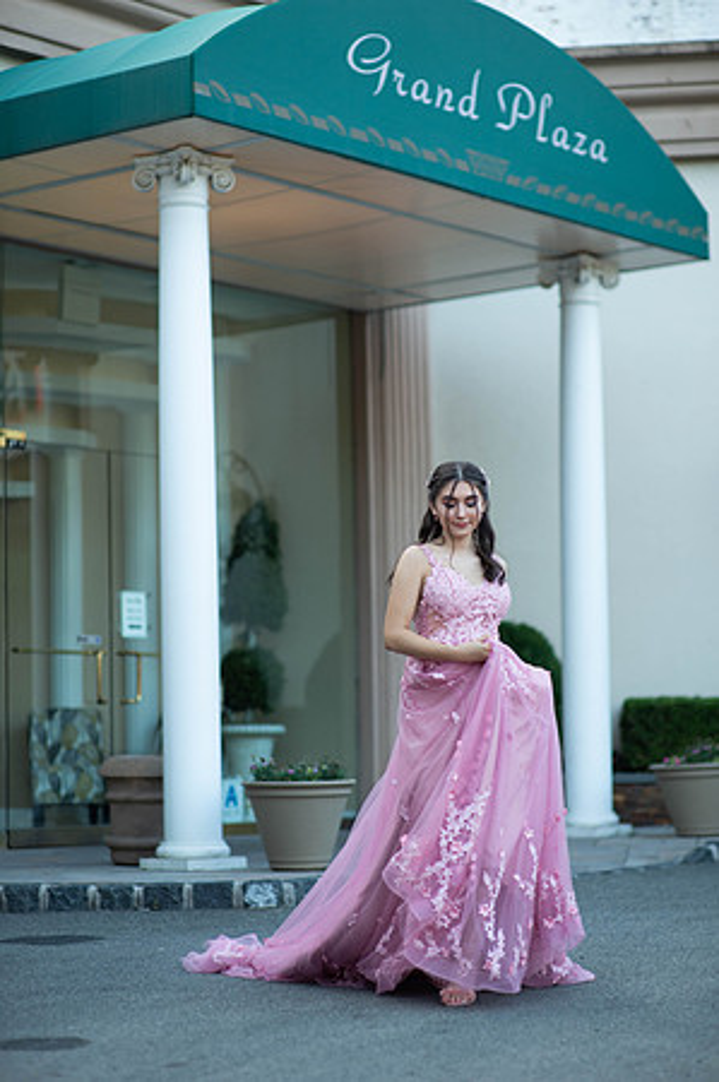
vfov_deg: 23.9
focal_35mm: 85
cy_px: 541
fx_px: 2552
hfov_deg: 16.0
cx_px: 360
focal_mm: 85
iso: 250
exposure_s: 1/640
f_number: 2
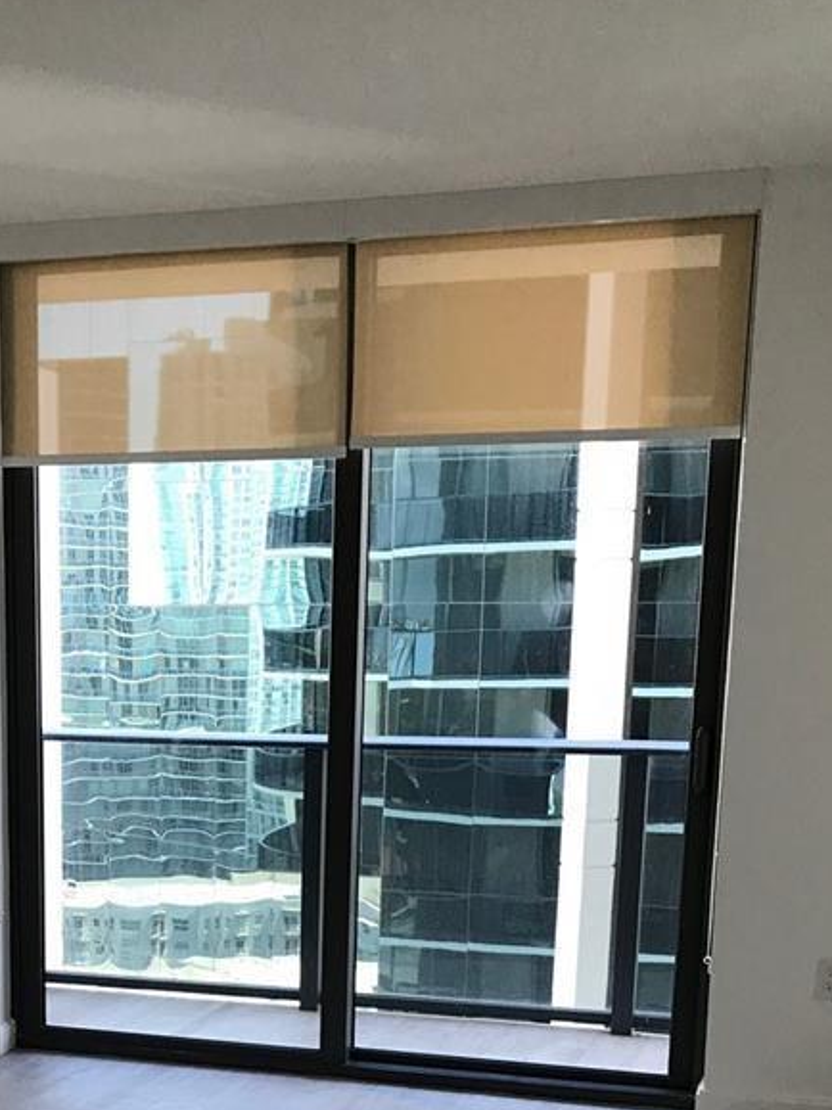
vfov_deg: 31.4
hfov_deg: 24.8
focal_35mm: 58
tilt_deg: -12.4
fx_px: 1859
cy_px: 1033
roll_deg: -0.6
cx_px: 151
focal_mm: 3.99
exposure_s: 1/30
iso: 20
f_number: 1.8
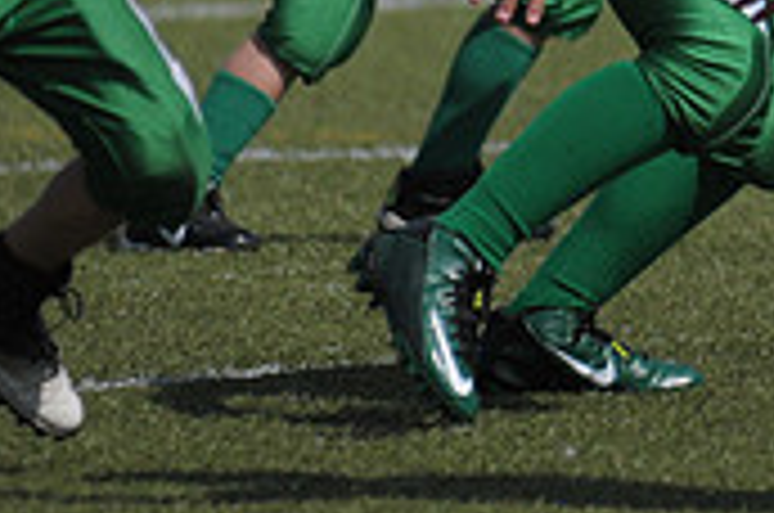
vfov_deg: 1.1
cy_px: -218
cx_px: 1260
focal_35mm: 1265
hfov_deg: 1.6
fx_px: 27147
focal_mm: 250
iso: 640
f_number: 4
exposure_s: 1/8000
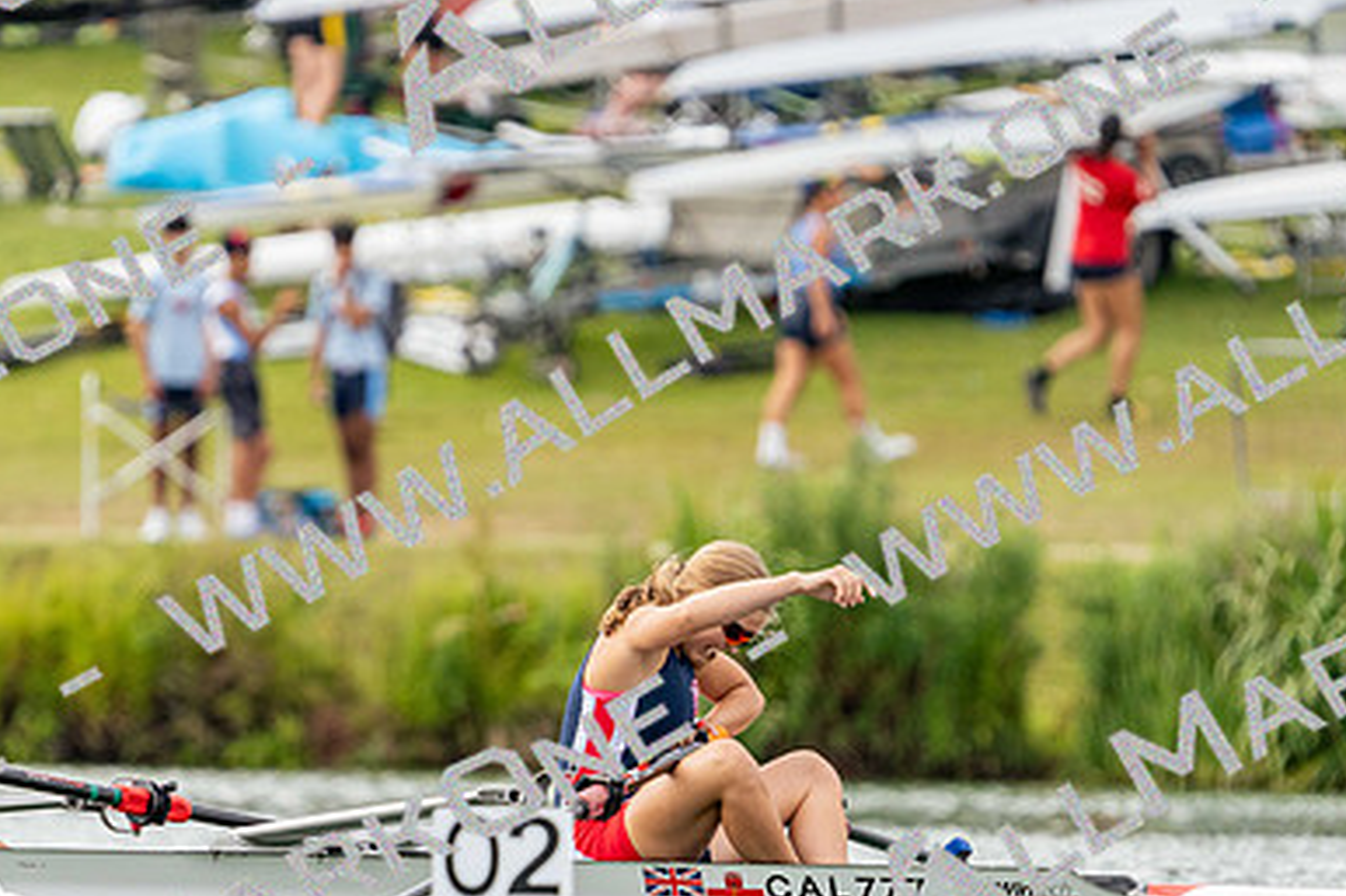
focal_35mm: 707
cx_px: 589
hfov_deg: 2.9
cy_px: 664
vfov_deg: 1.9
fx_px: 26421
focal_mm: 470
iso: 800
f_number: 6.3
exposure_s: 1/1600
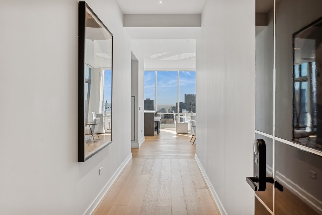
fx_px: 215
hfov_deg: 73.7
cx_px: 161
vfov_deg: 53.1
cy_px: 108
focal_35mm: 24
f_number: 8
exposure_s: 1/160
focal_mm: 16
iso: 200
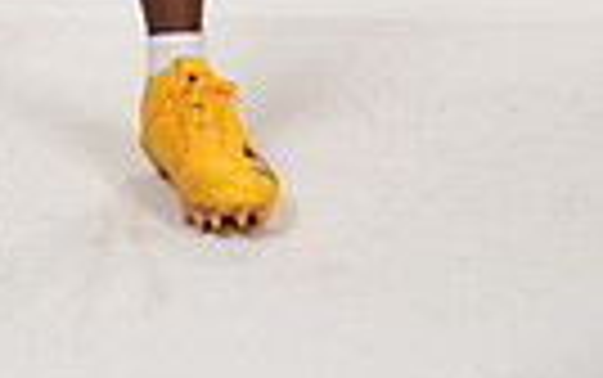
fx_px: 3668
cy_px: -603
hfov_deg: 9.3
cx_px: -68
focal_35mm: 223
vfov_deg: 5.6
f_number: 7.1
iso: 800
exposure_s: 1/320
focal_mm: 65
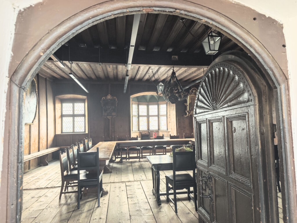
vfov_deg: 58.9
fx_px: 197
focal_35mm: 23
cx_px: 148
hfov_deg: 73.9
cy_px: 112
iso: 640
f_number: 1.63
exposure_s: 1/27.5
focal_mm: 8.72
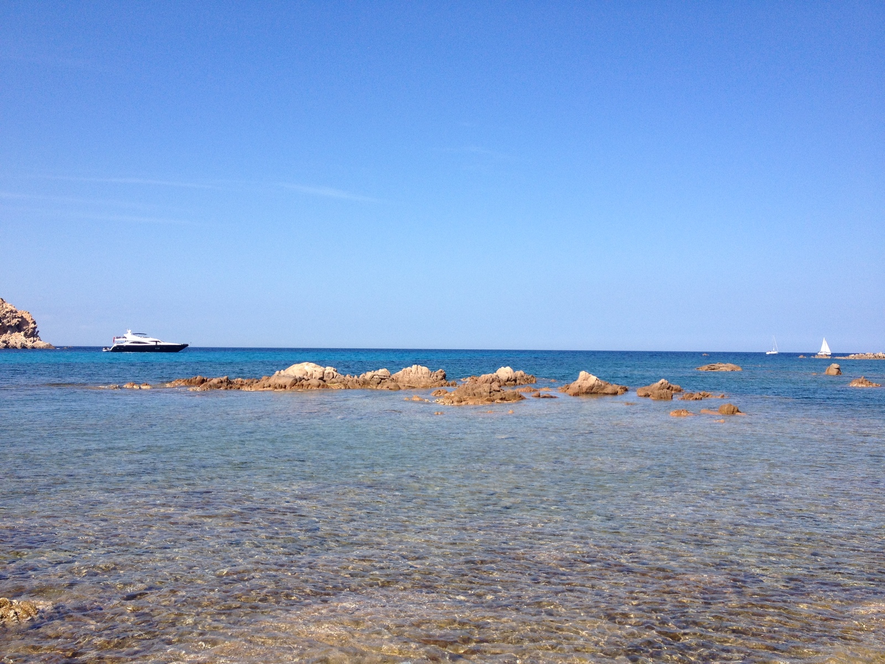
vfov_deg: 40.7
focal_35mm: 35
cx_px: 442
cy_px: 332
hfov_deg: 52.6
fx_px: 895
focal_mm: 4.28
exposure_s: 1/1727
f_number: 2.4
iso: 50
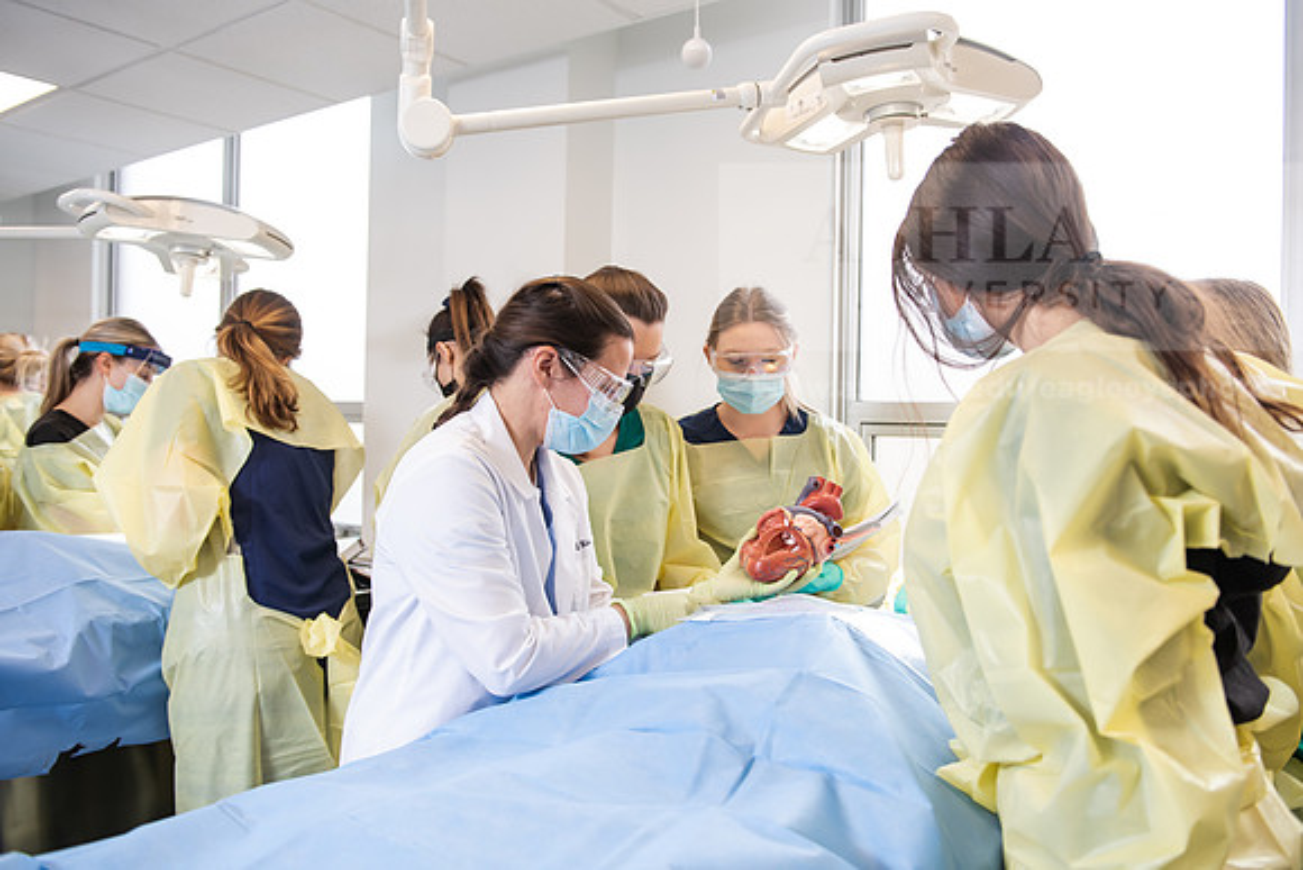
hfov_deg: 65.5
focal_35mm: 28
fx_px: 1014
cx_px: 652
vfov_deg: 46.4
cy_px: 435
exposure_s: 1/200
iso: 500
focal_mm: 28
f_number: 3.5
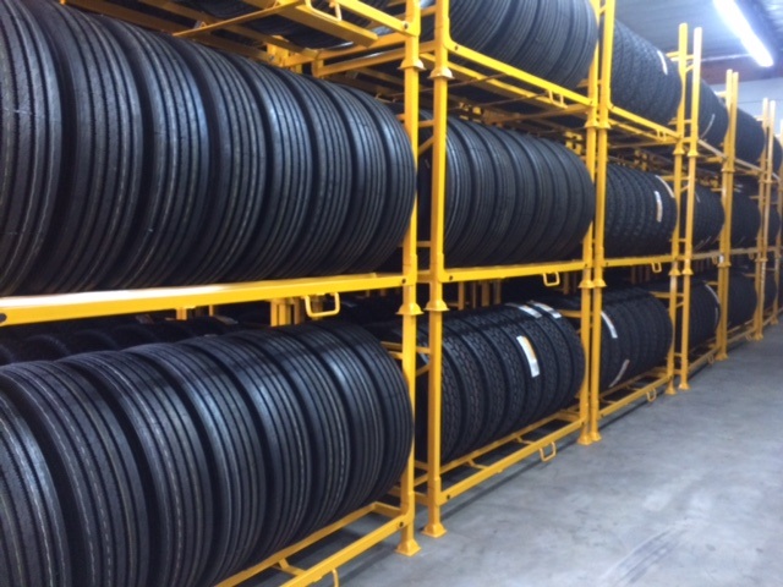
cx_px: 392
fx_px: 656
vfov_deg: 48.2
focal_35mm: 29
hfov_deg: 61.7
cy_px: 294
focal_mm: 4.15
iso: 250
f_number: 2.2
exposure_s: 1/17
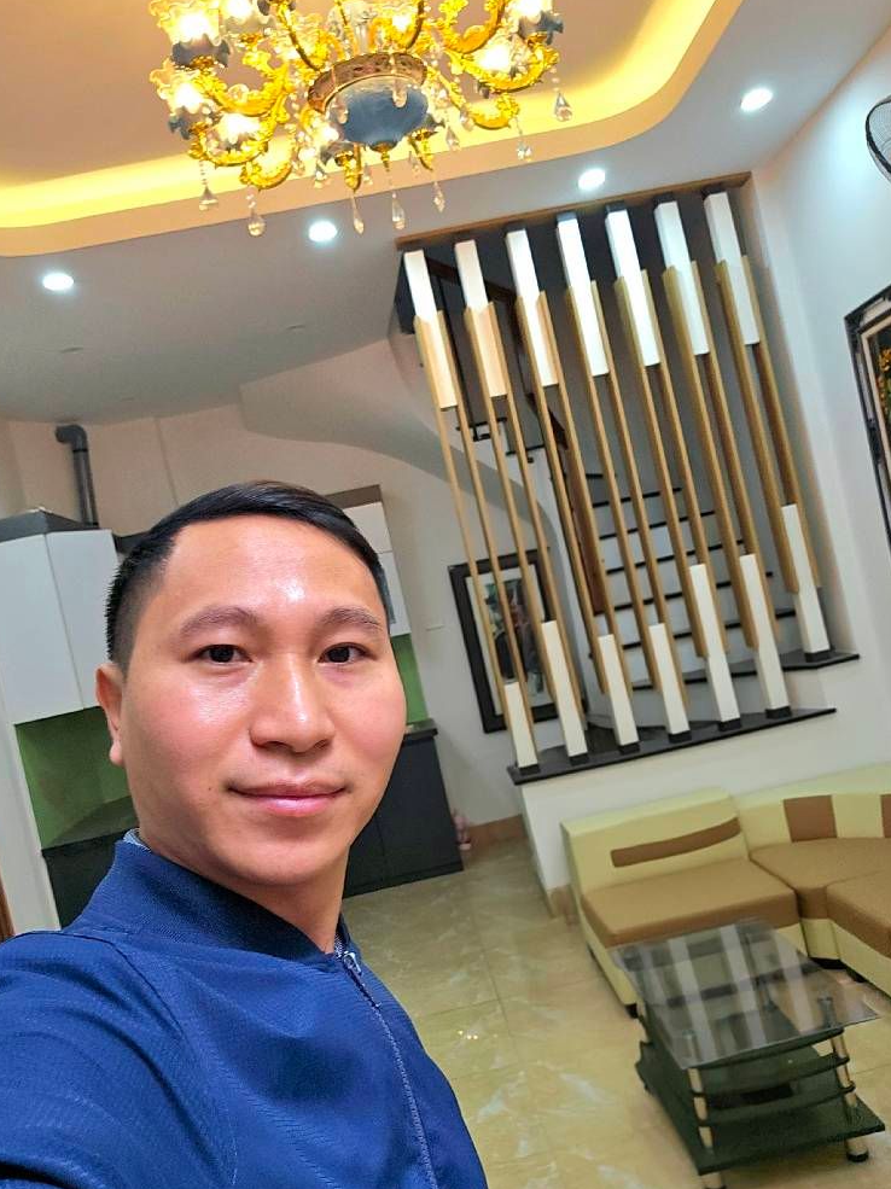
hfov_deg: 53.0
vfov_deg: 67.3
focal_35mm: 26
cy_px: 605
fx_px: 893
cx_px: 450
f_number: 2.2
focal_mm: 3.3
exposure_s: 1/101
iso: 160
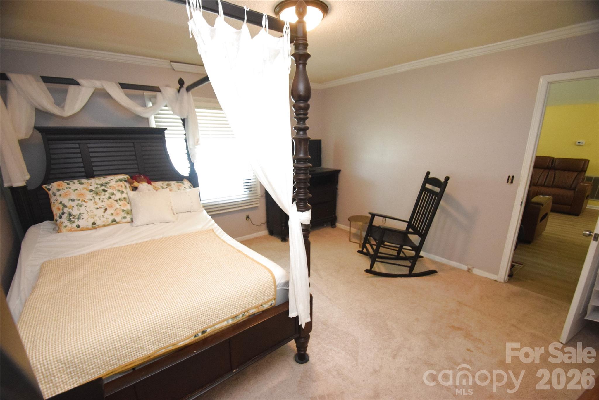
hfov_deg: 100.4
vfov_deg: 77.4
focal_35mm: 15
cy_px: 200
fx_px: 250
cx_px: 300
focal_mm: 10
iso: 3200
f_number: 3.5
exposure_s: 1/60
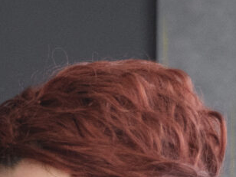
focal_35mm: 224
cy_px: 557
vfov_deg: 6.1
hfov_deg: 7.6
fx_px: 1527
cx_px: -490
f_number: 2.8
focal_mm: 28
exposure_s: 1/100
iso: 1250
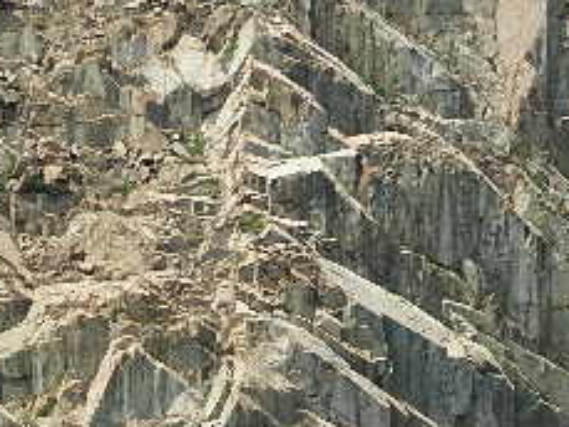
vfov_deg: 10.0
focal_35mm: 148
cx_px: -77
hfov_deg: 13.1
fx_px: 2434
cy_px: 392
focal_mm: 9.4
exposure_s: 1/1000
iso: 160
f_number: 4.4
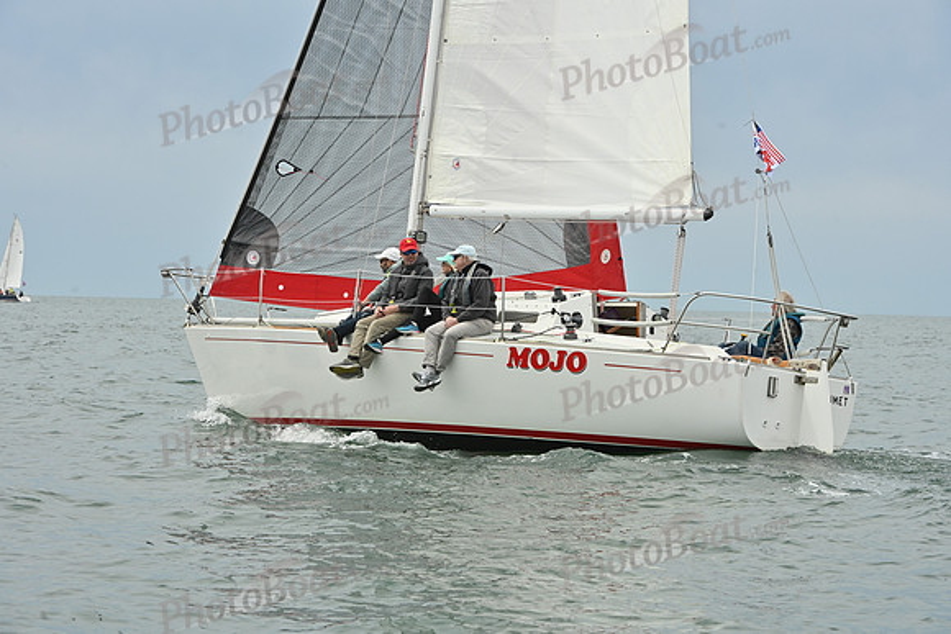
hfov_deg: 16.8
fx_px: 3223
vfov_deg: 11.2
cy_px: 317
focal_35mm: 122
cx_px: 476
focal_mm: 122
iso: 320
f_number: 13
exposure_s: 1/800
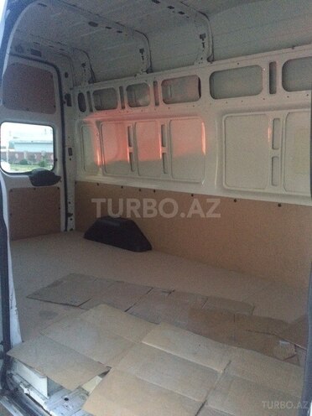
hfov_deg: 48.2
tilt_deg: -11.9
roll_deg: +0.5
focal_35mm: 29
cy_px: 208
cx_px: 156
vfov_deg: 61.7
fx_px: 349
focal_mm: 4.15
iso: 640
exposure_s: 1/17
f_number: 2.2
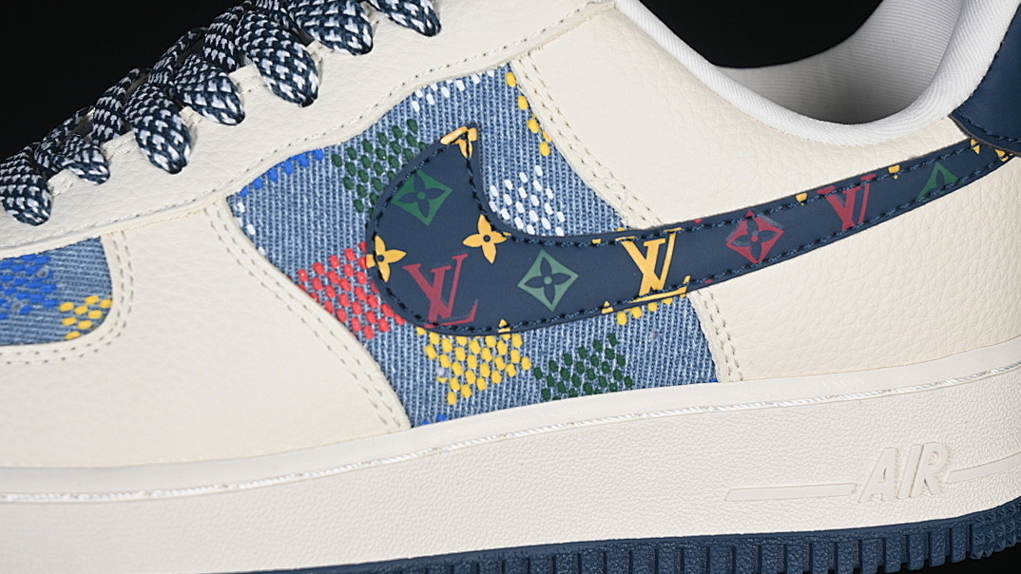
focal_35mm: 79
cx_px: 511
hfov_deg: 26.9
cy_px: 269
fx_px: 2139
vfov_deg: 15.3
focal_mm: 50
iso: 160
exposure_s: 1/80
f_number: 7.1
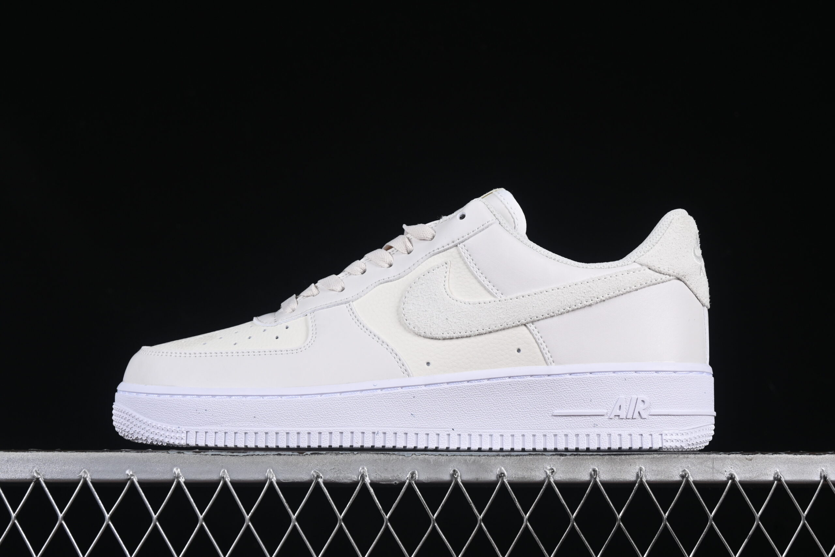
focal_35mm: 75
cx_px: 418
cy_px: 278
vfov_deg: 18.2
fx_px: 1740
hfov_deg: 27.0
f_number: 8
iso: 160
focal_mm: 50
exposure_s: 1/80
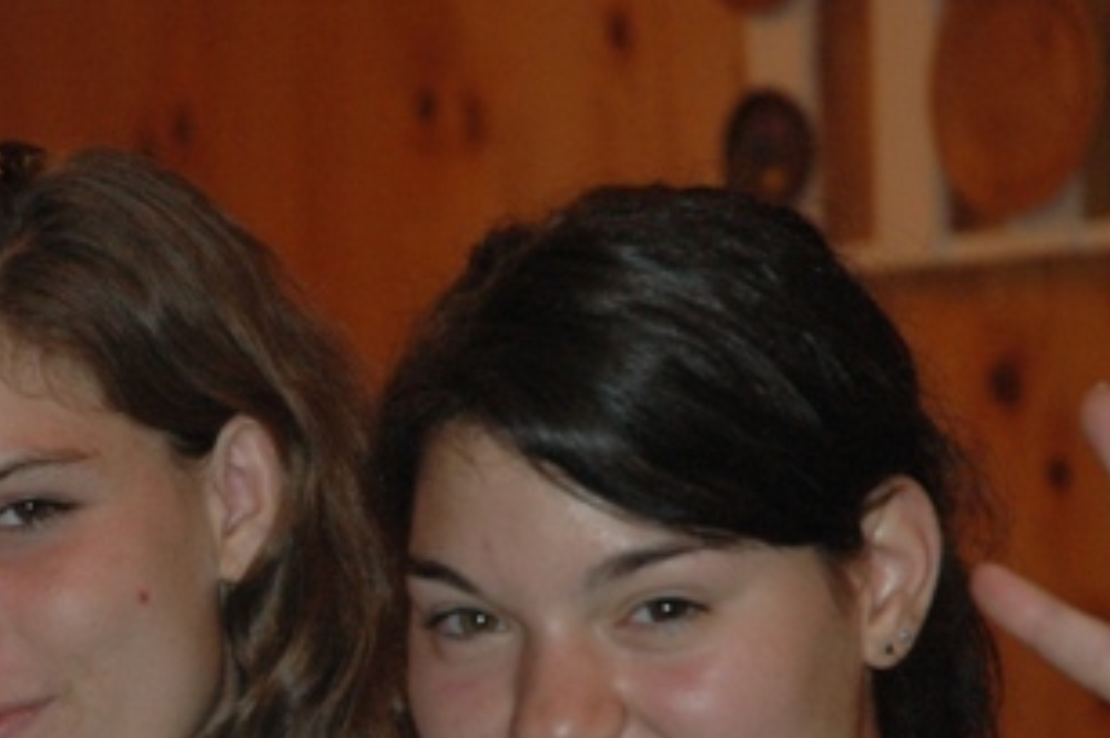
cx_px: 271
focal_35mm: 219
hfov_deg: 9.4
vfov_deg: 6.2
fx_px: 6745
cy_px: 648
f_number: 4.5
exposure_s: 1/60
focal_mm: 70
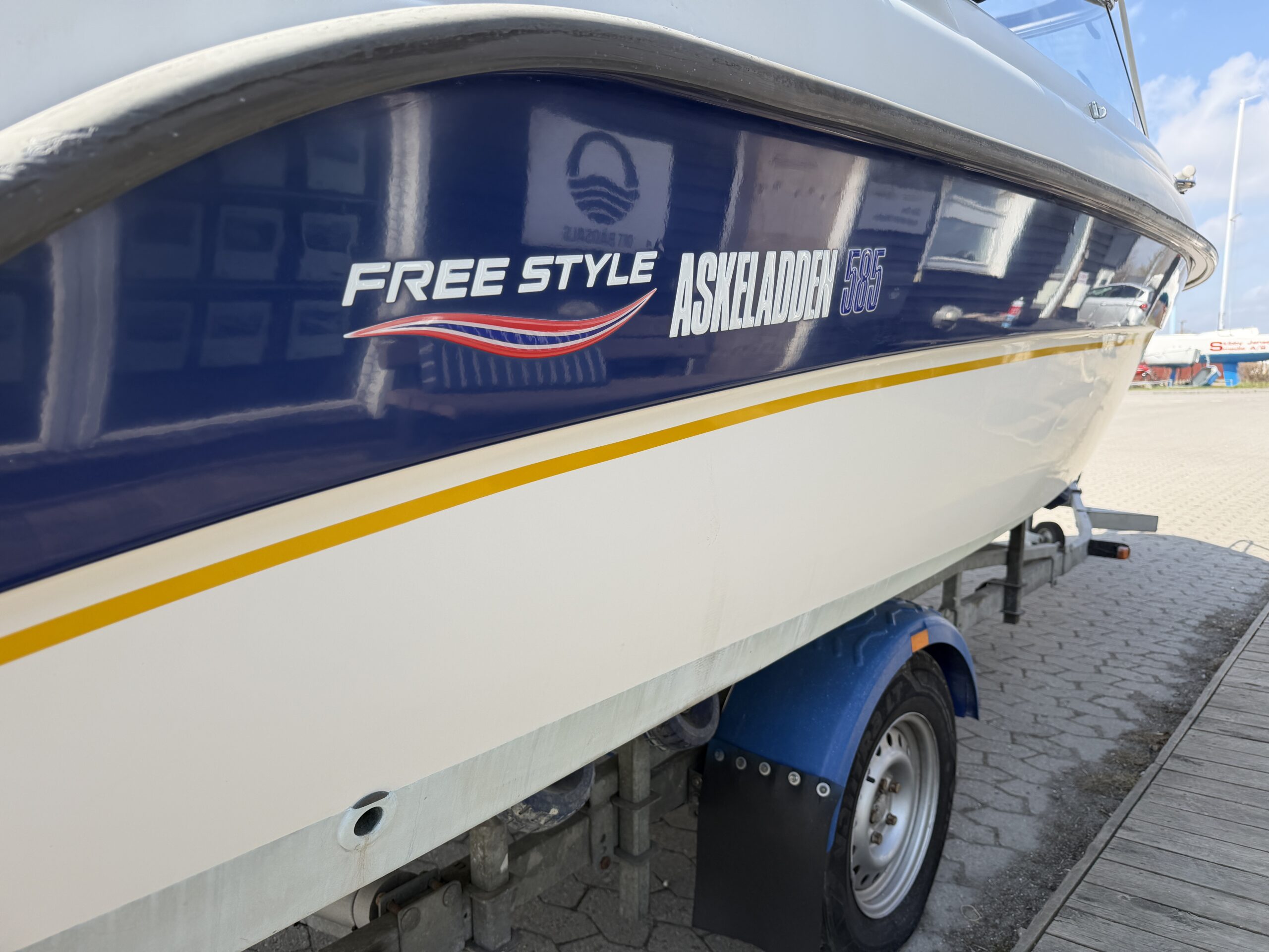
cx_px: 634
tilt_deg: -5.7
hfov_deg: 71.6
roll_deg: +1.0
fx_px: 880
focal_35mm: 24
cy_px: 476
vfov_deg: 56.8
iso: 80
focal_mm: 6.76
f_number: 1.78
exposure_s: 1/1727
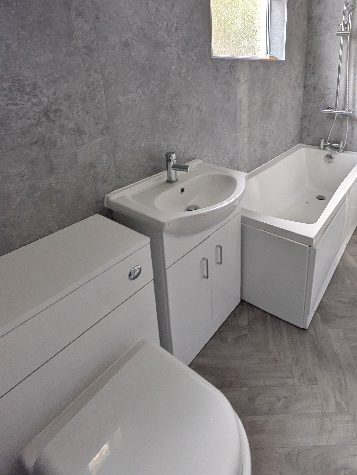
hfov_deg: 60.9
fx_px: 289
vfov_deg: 75.7
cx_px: 256
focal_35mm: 21
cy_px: 147
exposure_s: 1/100
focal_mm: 1.83
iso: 80
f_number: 2.2
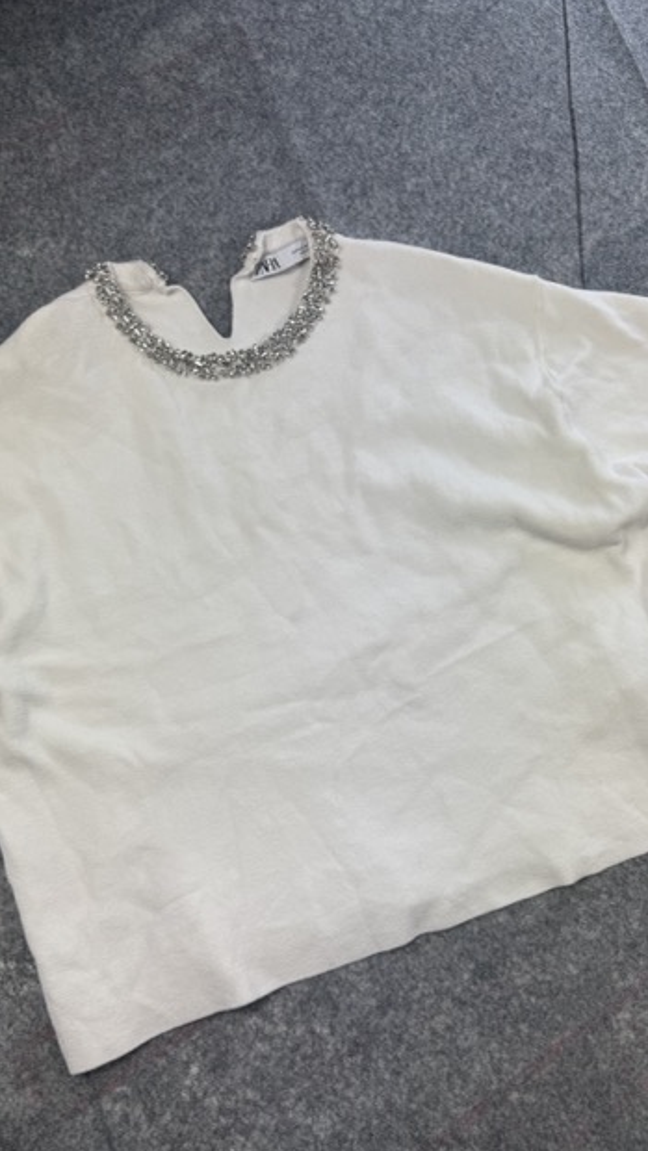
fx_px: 824
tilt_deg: -54.3
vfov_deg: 69.8
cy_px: 587
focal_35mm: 27
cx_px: 295
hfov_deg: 42.9
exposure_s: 1/436
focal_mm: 6.76
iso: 80
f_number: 1.78
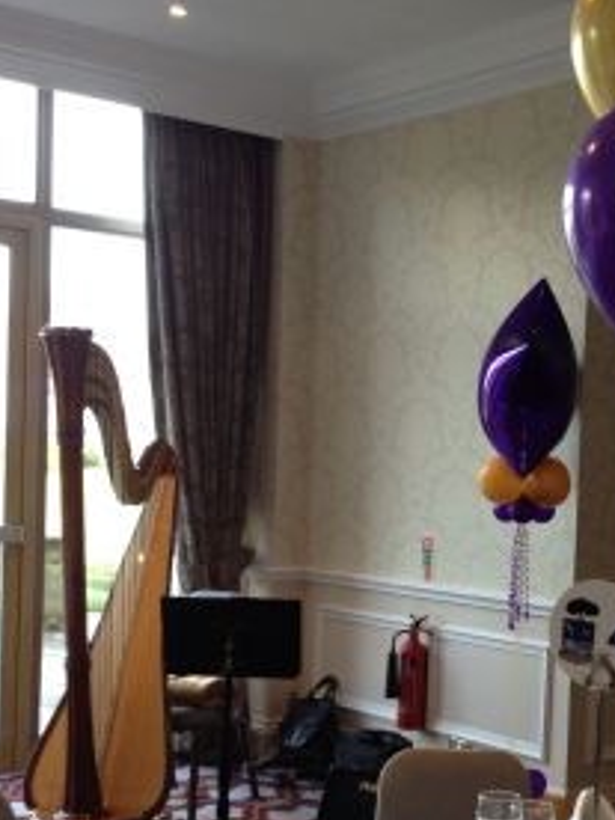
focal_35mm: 65
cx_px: 472
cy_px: 517
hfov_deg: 22.3
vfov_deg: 29.7
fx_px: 1540
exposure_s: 1/30
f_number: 2.4
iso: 64
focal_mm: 4.28
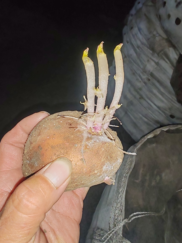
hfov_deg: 53.1
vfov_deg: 67.3
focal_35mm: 26
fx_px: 182
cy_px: 122
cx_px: 91
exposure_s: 1/33
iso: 250
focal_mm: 1.96
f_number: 2.2
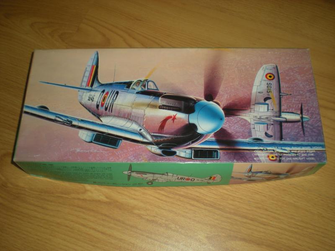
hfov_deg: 49.0
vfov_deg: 37.7
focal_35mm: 38
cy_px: 126
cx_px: 168
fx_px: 368
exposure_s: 1/30
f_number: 3.1
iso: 64
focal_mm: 6.3
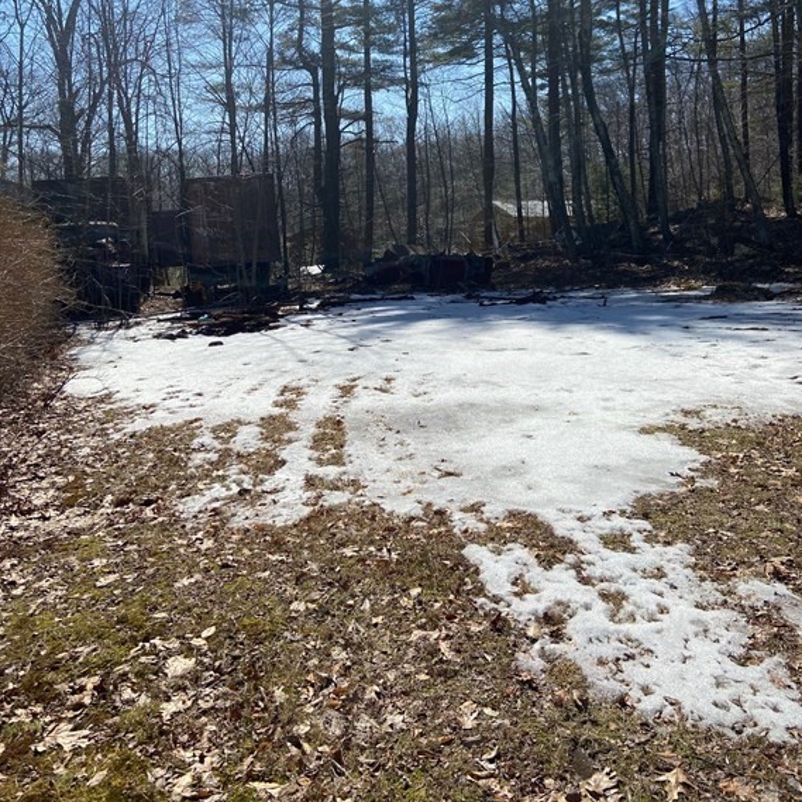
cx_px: 405
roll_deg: -0.6
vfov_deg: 51.6
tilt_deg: -1.4
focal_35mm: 31
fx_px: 813
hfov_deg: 52.5
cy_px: 271
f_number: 1.8
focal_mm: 4.25
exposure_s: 1/4444
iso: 32
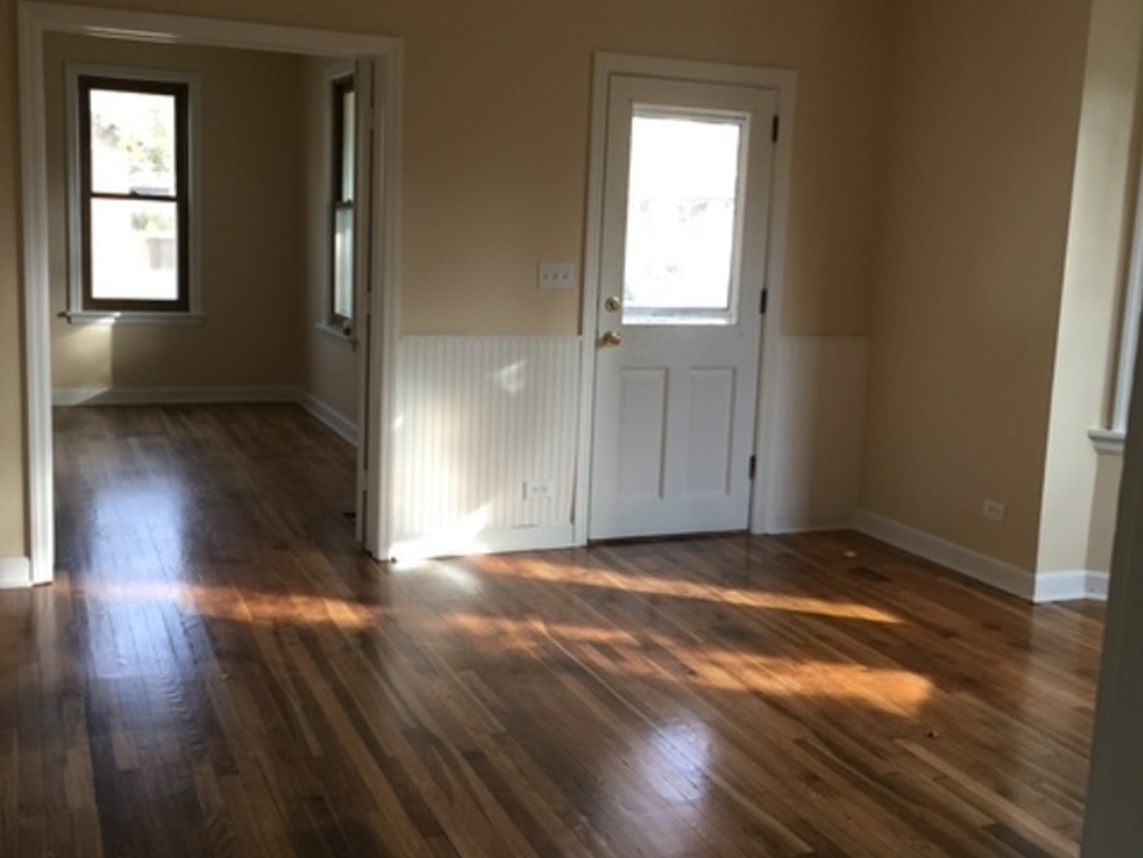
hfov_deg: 61.7
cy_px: 429
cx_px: 572
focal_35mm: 29
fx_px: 958
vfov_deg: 48.2
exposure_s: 1/30
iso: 32
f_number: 2.2
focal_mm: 4.15
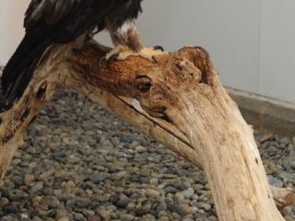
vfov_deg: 18.9
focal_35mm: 76
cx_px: 212
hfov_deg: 25.4
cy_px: 2
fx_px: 648
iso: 1600
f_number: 4.5
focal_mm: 32
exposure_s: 1/50
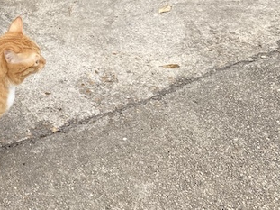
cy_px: 51
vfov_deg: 20.3
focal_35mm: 72
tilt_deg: -28.4
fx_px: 582
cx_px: -24
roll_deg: +7.6
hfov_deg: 25.2
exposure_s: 1/600
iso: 20
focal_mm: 3.99
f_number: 1.8
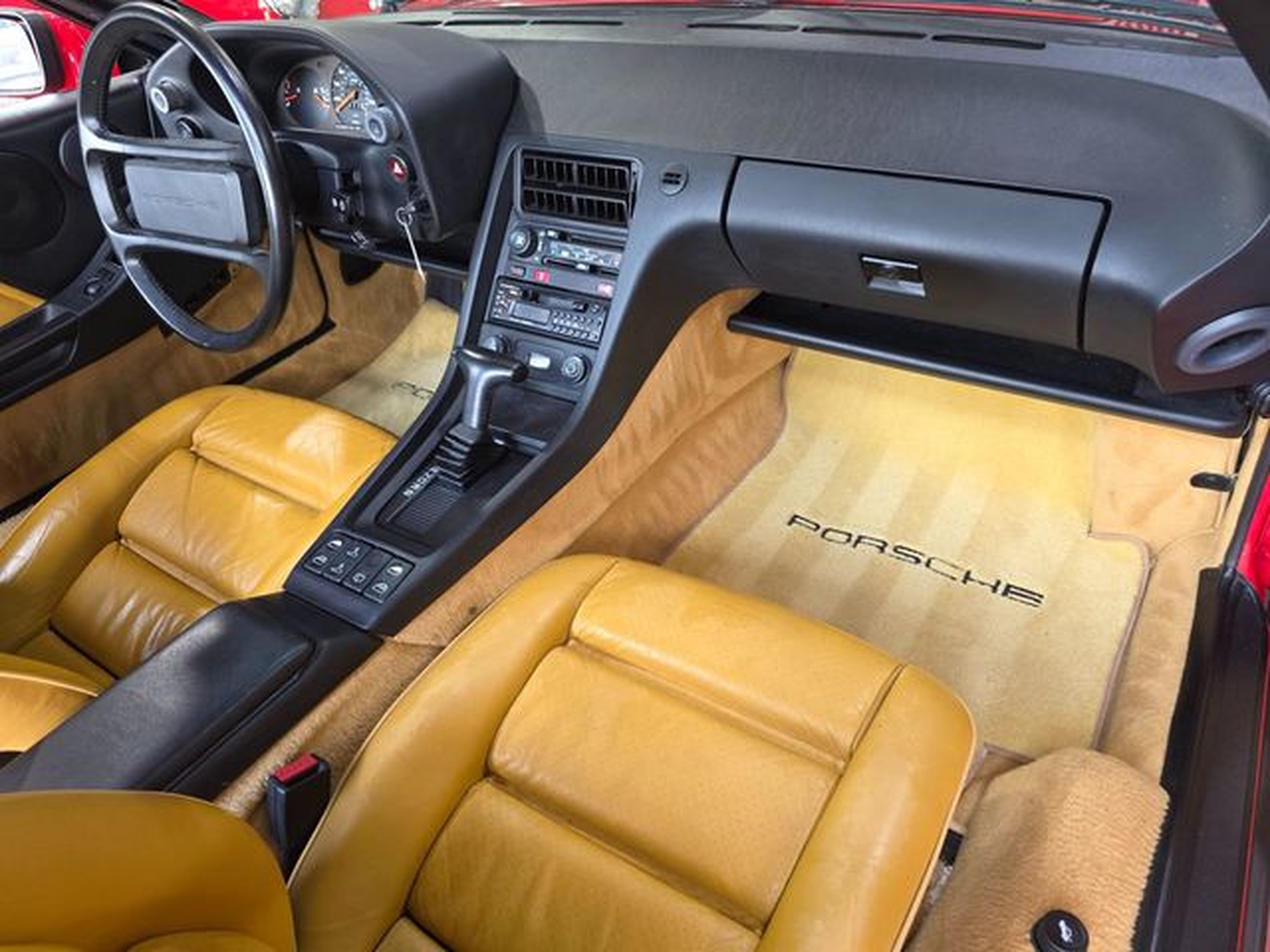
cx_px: 635
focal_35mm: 23
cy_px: 476
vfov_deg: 58.9
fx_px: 844
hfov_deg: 73.9
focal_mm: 6.3
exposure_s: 1/120
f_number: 1.7
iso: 320
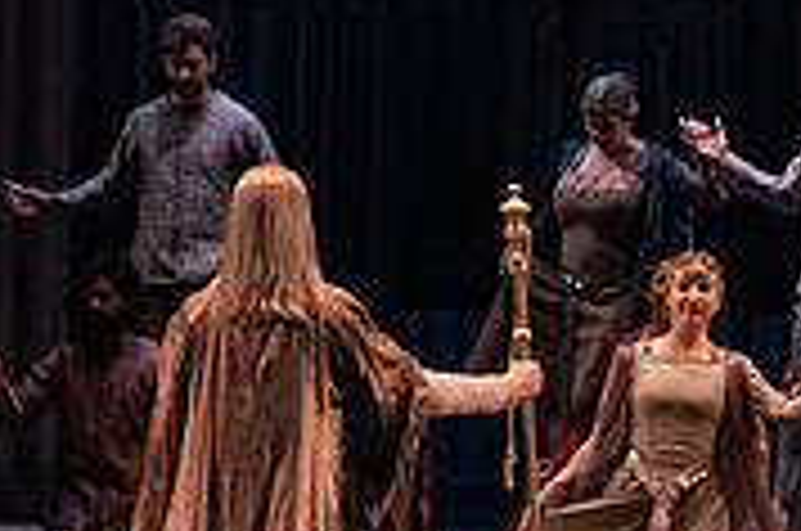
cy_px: 281
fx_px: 8995
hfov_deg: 5.1
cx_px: 432
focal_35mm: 405
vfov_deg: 3.4
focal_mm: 124
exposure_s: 1/320
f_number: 9
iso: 20000
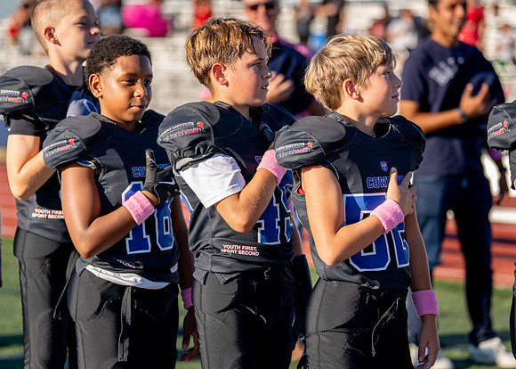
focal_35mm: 124
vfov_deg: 11.6
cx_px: 247
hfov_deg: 16.2
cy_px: 157
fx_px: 1813
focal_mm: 101
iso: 160
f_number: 2.8
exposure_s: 1/2000
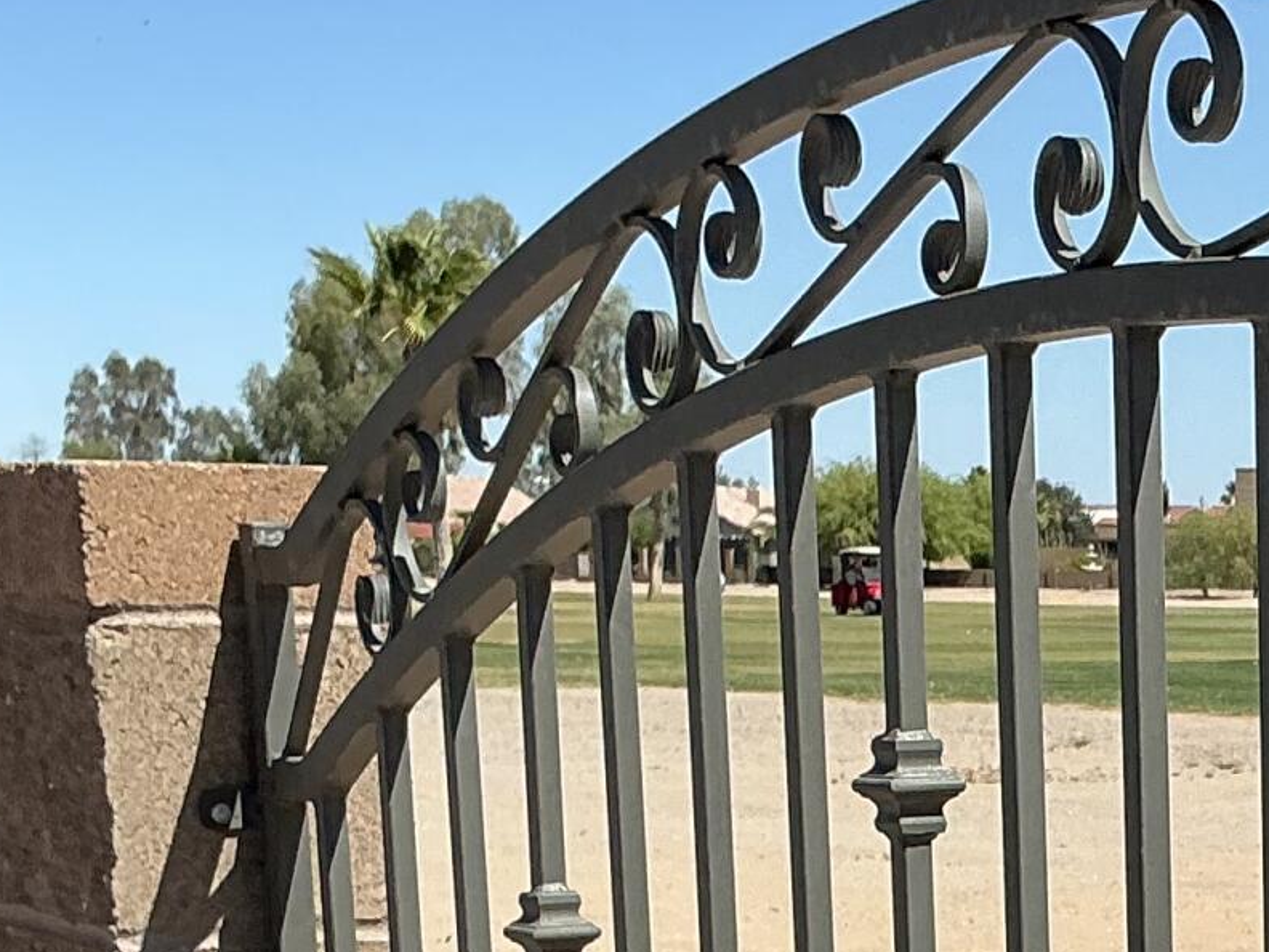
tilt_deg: -11.7
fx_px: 3886
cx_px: 1561
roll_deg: -0.5
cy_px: 1380
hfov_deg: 17.6
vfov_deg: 13.3
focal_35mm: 106
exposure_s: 1/2320
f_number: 1.8
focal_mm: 3
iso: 25
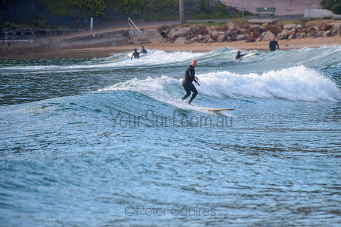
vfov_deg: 2.2
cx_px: 209
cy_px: 88
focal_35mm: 612
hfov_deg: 3.4
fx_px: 5798
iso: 640
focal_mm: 500
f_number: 5.6
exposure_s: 1/2000
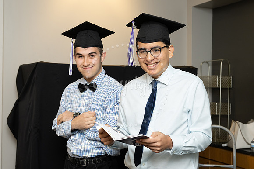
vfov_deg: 27.0
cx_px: 127
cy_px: 84
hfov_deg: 39.6
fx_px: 353
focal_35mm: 50
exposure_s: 1/80
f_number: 5.6
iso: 640
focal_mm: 50
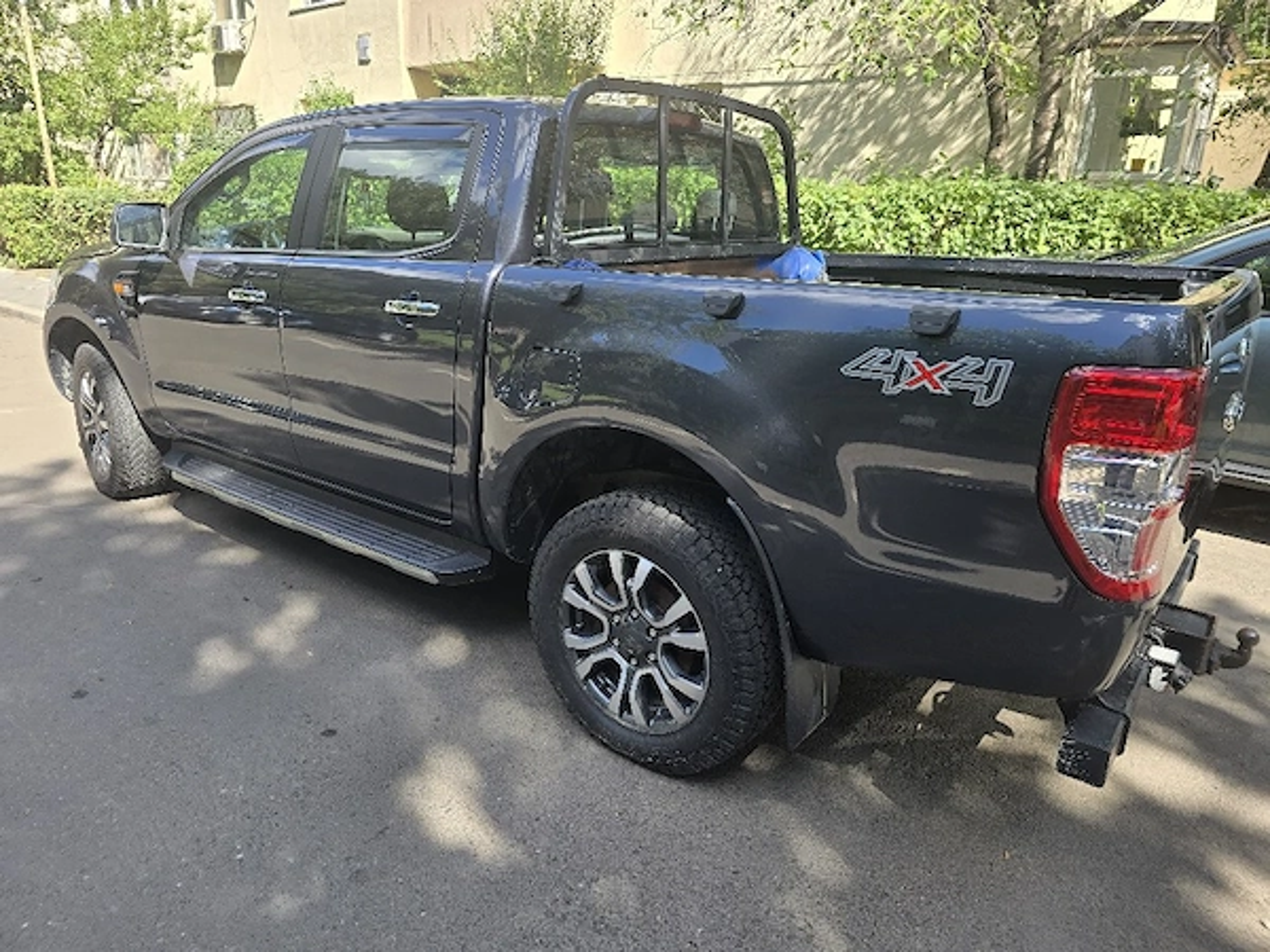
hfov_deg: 73.9
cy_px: 476
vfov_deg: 58.9
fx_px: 844
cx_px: 635
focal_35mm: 23
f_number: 1.7
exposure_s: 1/286
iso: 12
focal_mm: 6.3
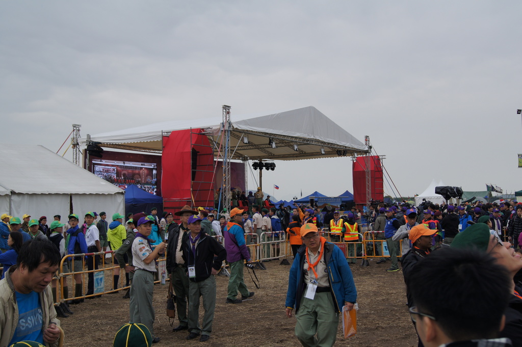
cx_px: 261
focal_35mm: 42
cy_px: 174
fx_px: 608
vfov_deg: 31.8
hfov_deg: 46.4
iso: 100
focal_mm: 28
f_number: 7.1
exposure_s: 1/125
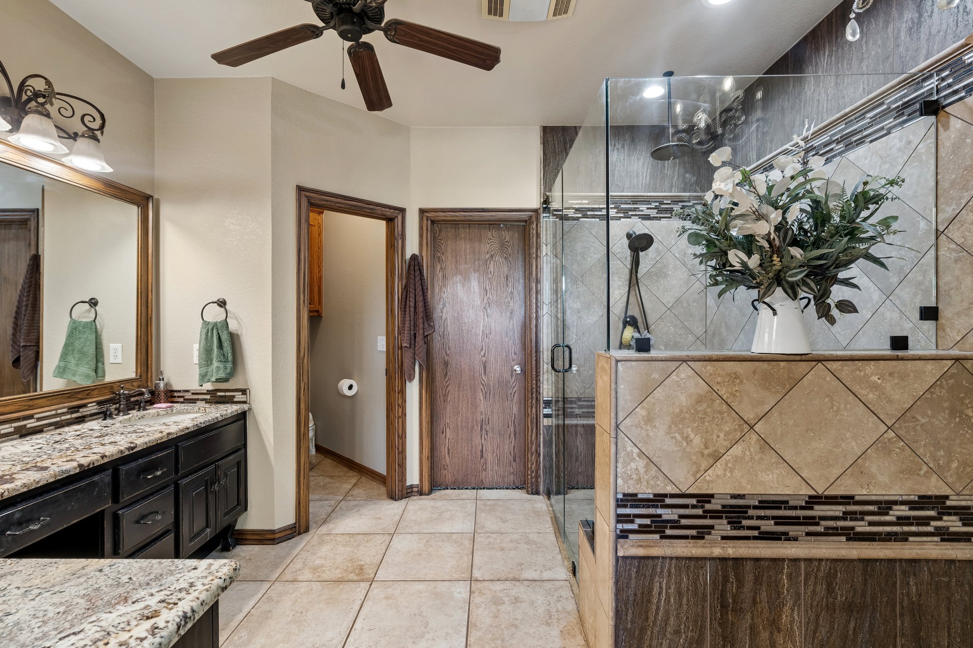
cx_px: 486
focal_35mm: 16
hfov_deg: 96.7
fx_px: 432
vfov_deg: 73.7
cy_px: 324
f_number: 8
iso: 200
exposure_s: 1/5
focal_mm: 16
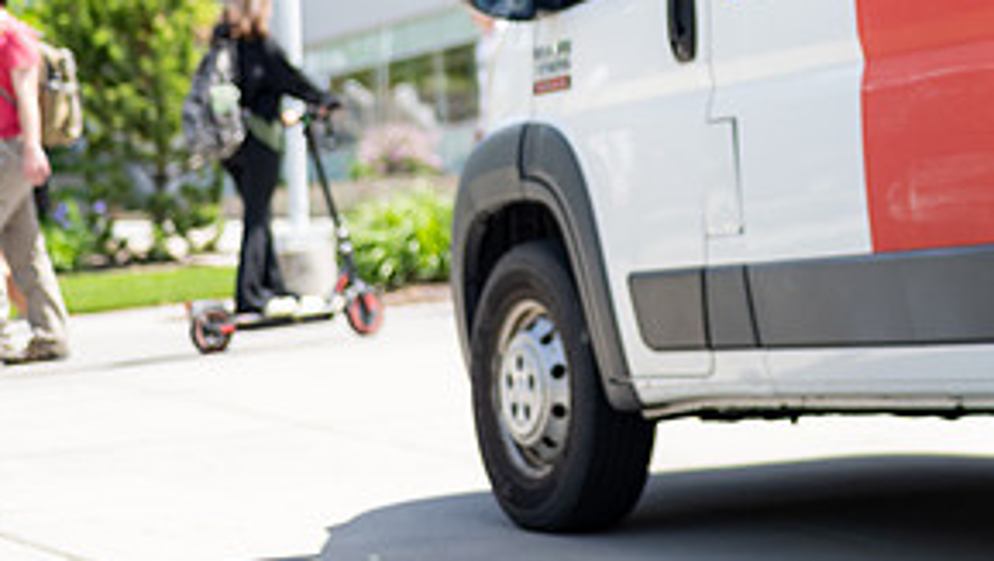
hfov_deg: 16.8
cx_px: 891
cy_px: -33
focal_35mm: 126
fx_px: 3323
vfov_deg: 9.6
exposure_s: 1/640
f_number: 2.8
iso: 100
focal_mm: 60
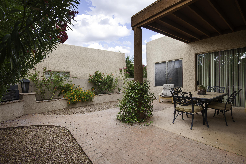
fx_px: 109
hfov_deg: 96.8
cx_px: 123
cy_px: 82
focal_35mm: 16
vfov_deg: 73.7
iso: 200
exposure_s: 1/100
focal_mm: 16
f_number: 11
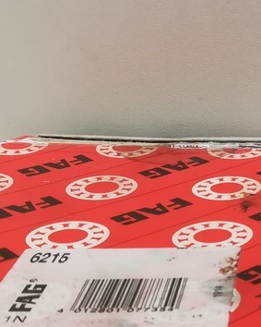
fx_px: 831
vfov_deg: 22.2
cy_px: 153
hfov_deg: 17.1
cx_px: 314
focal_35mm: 86
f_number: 2.2
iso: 80
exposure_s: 1/100
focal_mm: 3.83
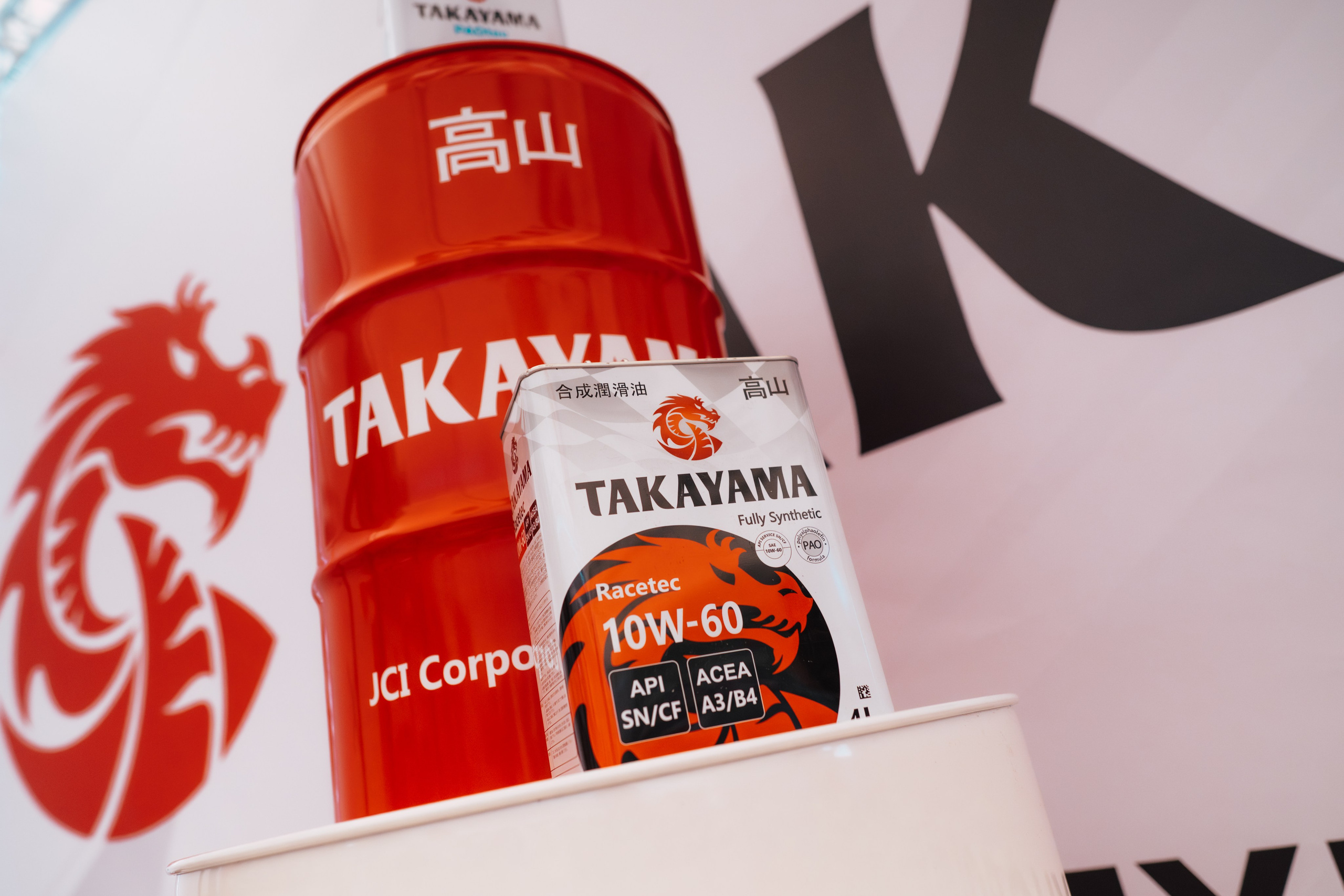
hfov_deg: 71.5
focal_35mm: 25
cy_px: 448
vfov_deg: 51.2
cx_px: 672
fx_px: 934
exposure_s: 1/6400
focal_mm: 24
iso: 2000
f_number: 2.8
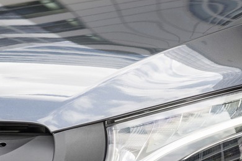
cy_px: 180
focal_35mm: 184
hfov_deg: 11.2
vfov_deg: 7.4
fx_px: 1237
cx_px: 174
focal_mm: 70
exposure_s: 1/80
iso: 100
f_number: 5.6
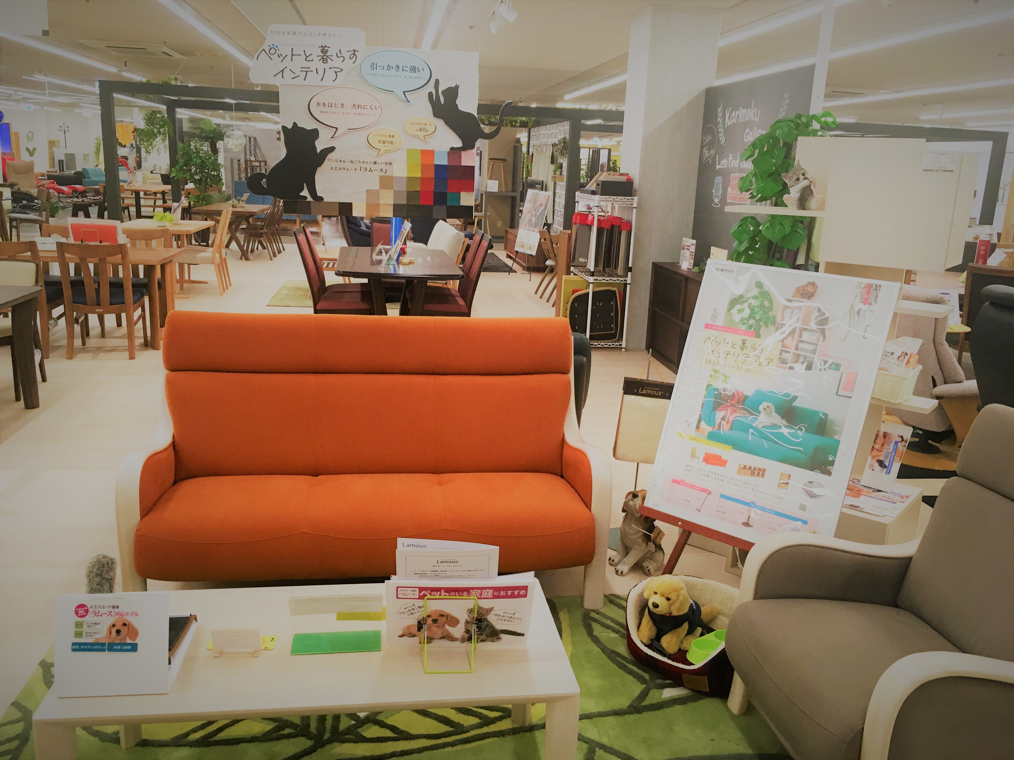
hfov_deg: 61.7
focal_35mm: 29
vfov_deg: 48.2
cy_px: 380
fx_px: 849
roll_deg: -1.9
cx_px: 507
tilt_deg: -14.6
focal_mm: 4.15
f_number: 2.2
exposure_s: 1/30
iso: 40
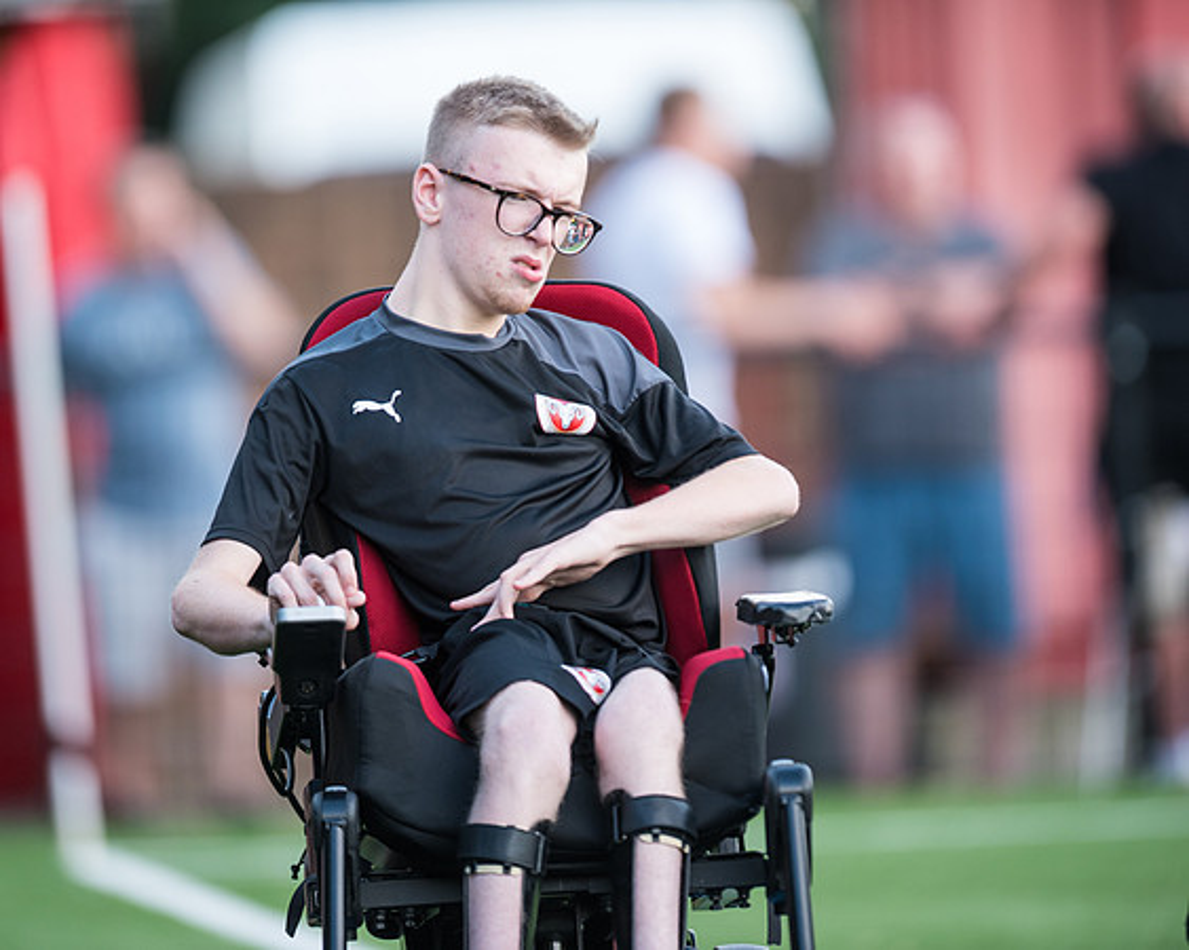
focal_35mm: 451
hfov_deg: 4.3
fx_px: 15848
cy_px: 475
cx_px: 552
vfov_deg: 3.4
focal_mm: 400
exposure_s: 1/400
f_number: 2.8
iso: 400
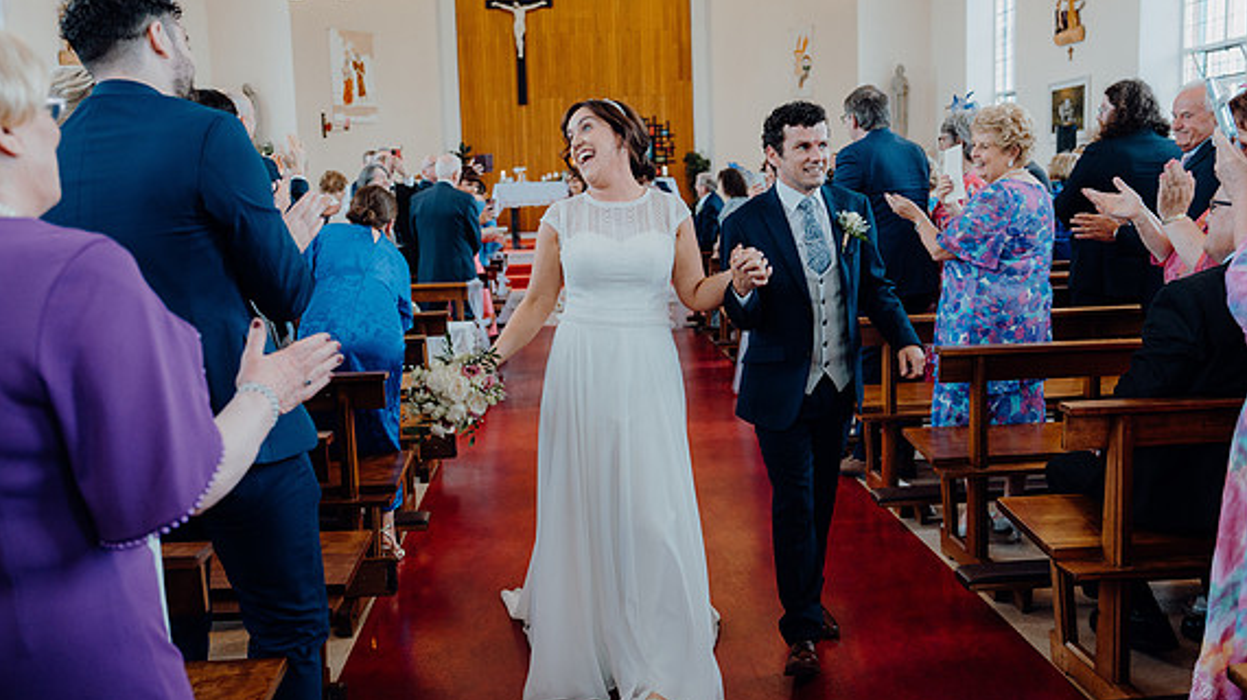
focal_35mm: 32
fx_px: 1058
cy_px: 314
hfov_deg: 61.0
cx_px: 615
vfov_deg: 36.6
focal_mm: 30
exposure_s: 1/200
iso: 640
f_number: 2.8
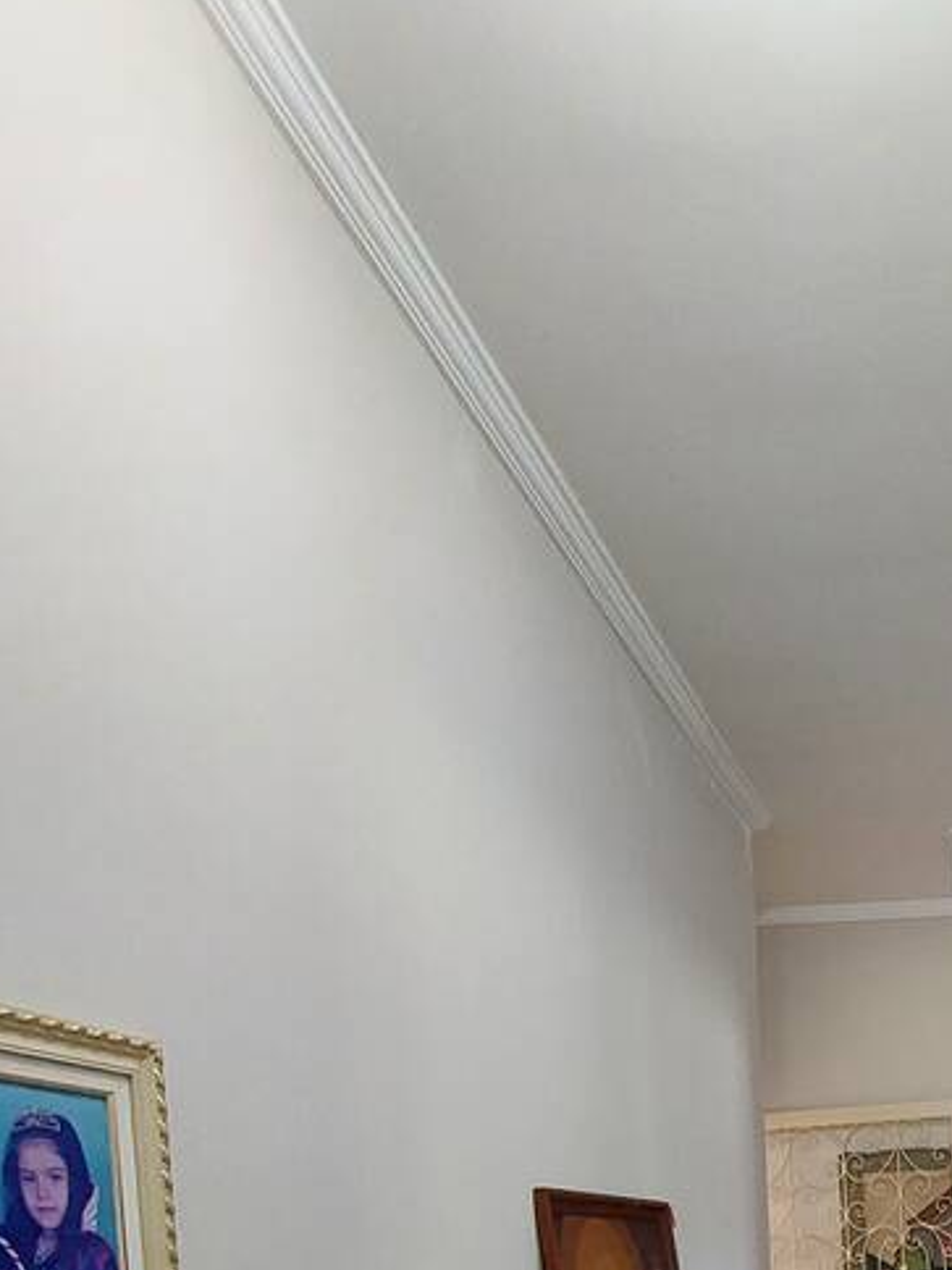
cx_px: 913
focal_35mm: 29
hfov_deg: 42.8
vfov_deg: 47.7
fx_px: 1063
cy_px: 1343
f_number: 2.2
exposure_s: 1/33
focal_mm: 1.74
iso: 320
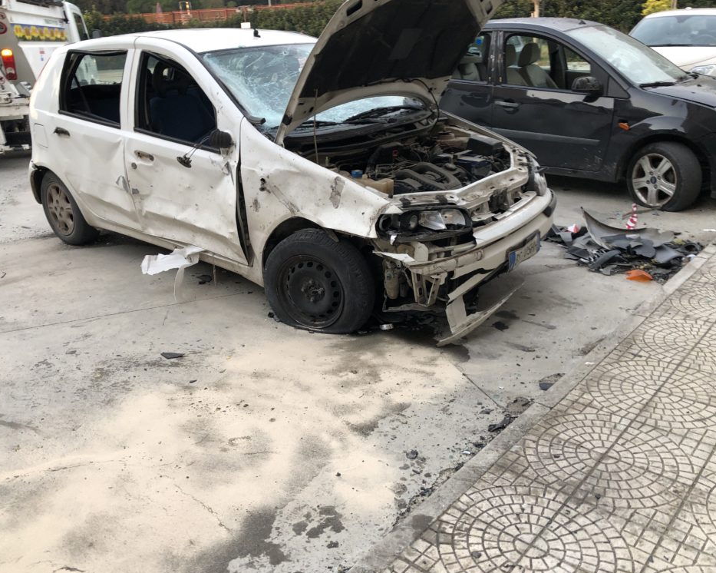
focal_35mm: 30
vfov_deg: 48.5
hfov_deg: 58.8
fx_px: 636
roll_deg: +0.2
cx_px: 350
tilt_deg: -22.0
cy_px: 294
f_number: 1.8
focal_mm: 4
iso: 50
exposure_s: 1/120
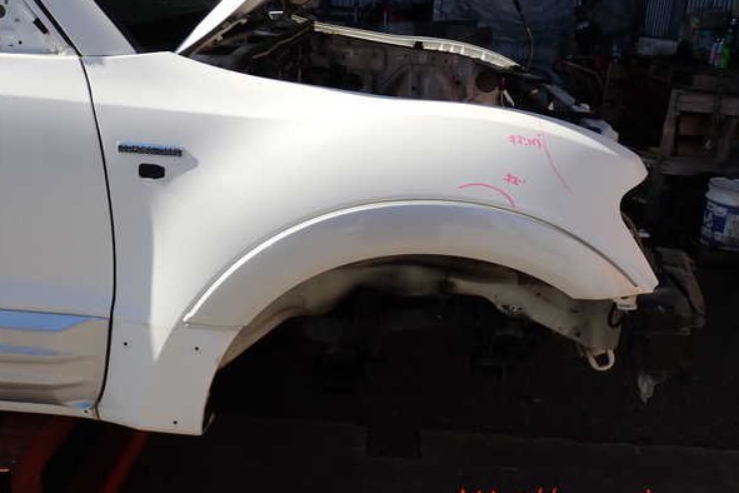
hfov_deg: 50.7
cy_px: 236
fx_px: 780
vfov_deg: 35.0
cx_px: 368
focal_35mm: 38
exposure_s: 1/800
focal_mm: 6.37
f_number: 3.5
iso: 100
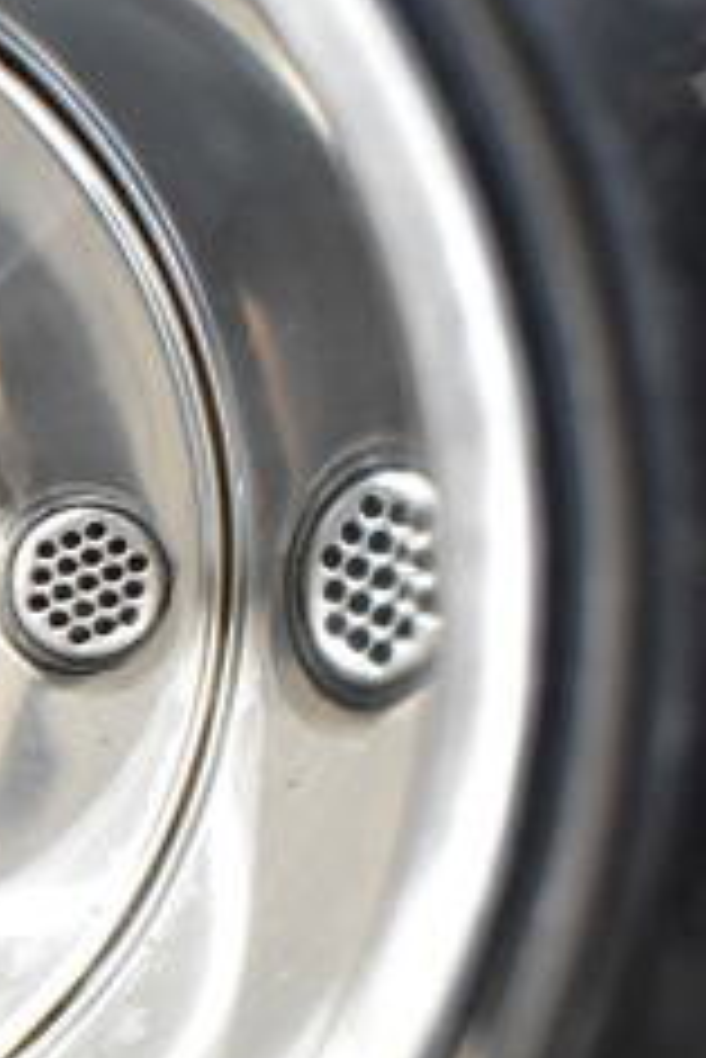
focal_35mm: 175
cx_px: -499
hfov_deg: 7.6
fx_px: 5140
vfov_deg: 11.7
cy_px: 941
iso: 1600
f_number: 4.5
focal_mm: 30
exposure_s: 1/80
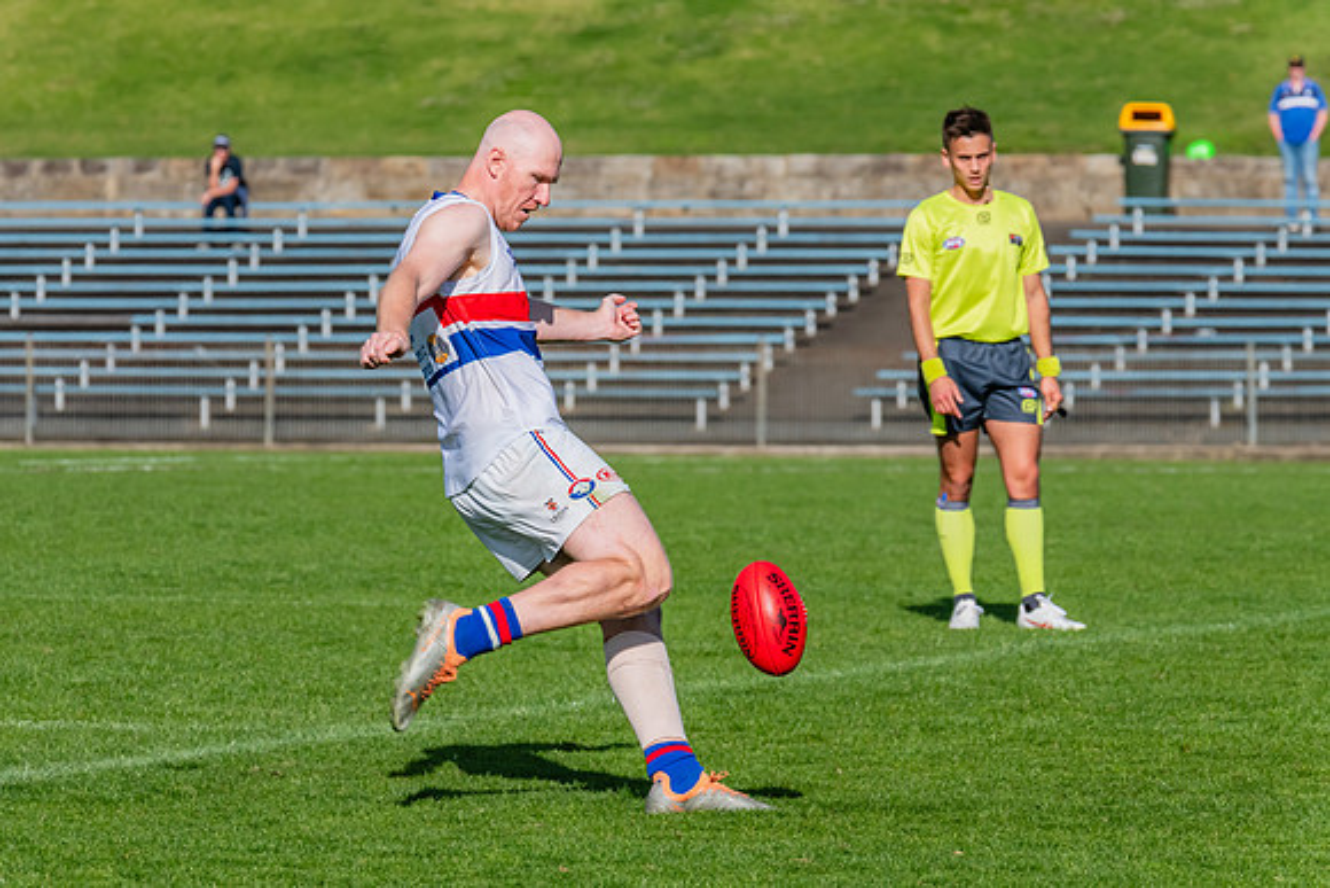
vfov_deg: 3.7
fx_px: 13591
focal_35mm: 368
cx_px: 609
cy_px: 431
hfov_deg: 5.6
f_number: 13
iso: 800
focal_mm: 330
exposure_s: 1/1600
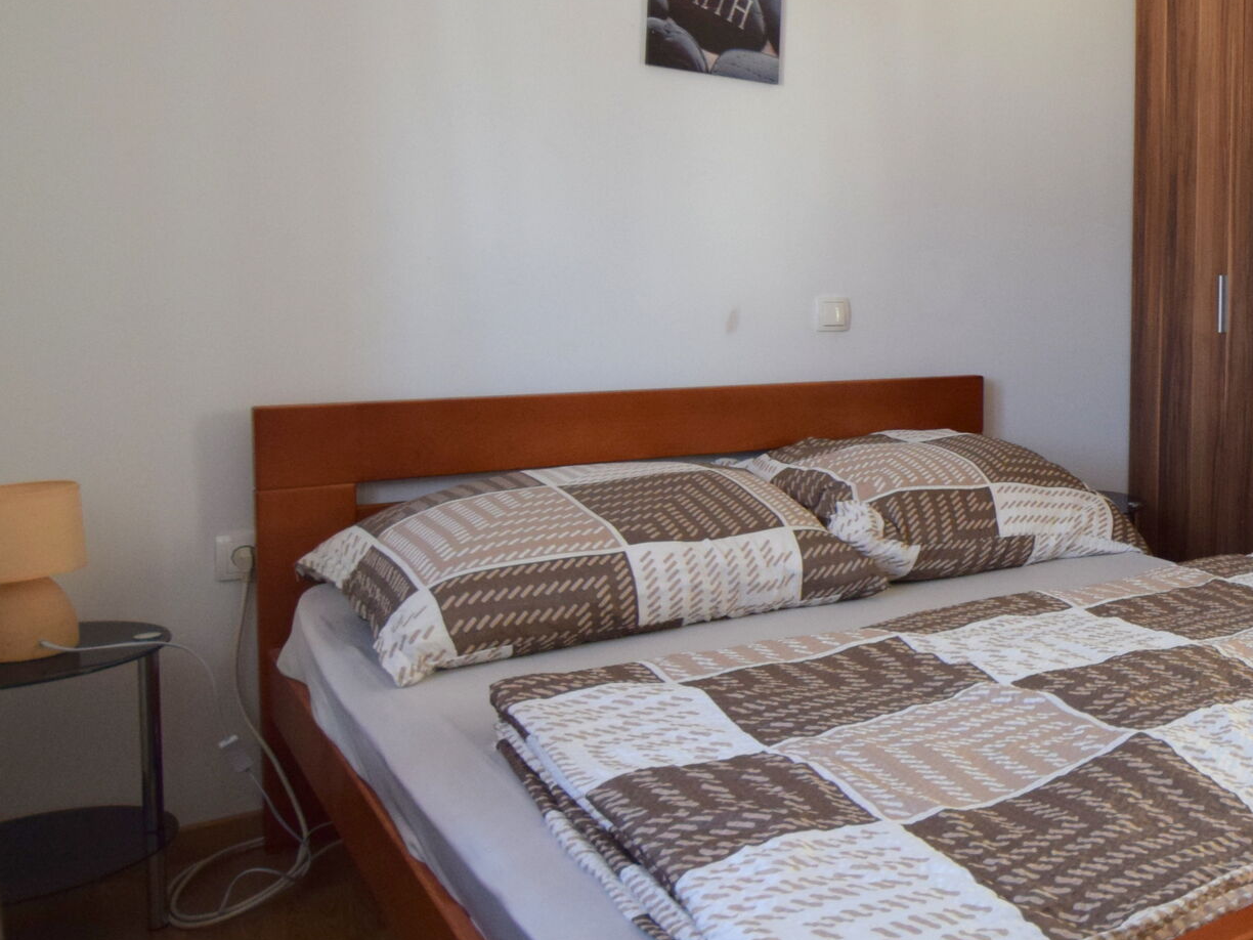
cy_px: 319
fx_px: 1195
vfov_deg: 42.4
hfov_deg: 46.8
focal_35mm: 33
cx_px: 1237
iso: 1000
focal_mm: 10
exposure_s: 1/60
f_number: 3.5
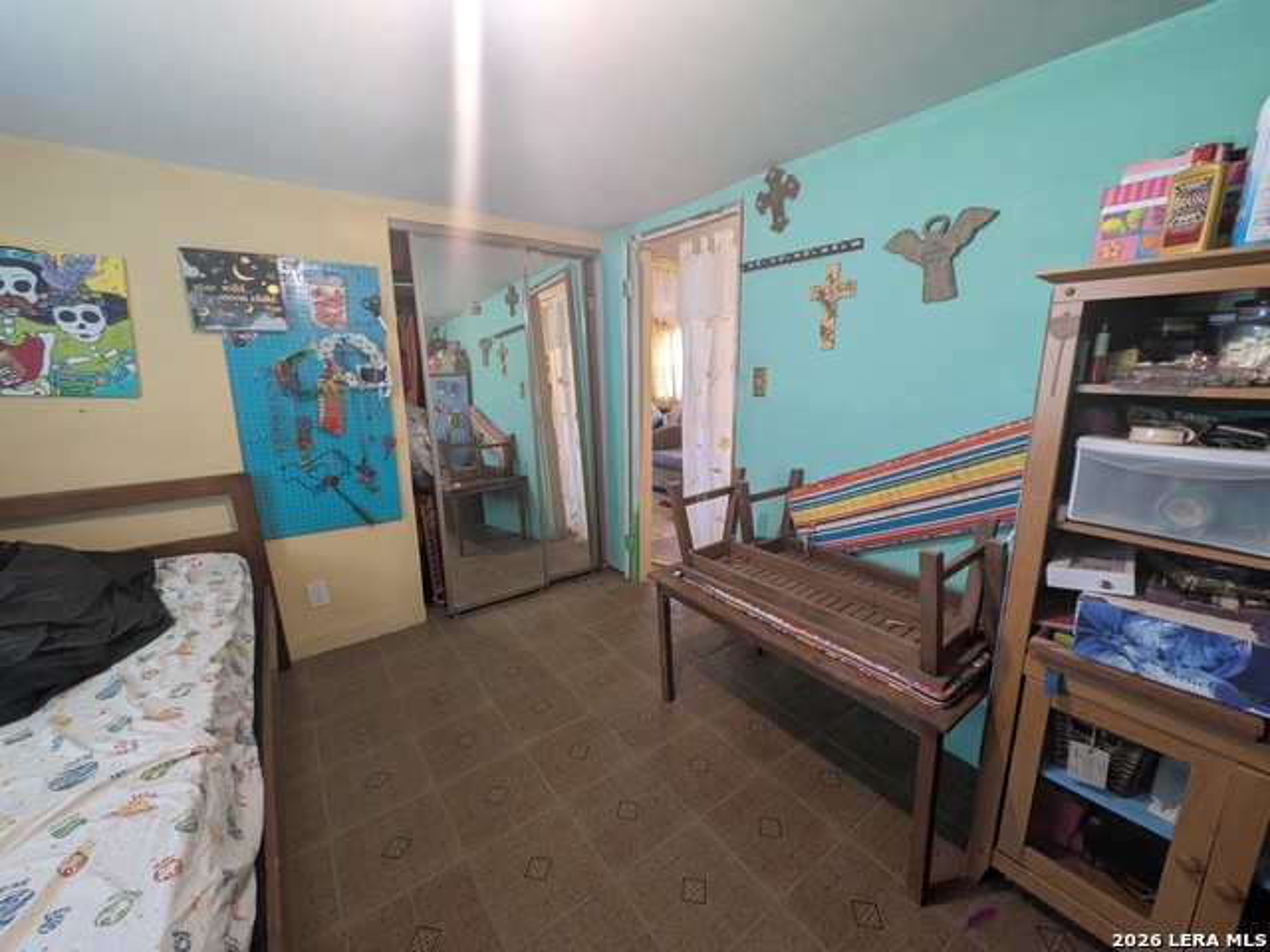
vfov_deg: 85.7
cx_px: 635
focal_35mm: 14
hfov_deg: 102.1
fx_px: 514
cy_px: 476
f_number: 2.2
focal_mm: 1.83
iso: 244
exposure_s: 1/24
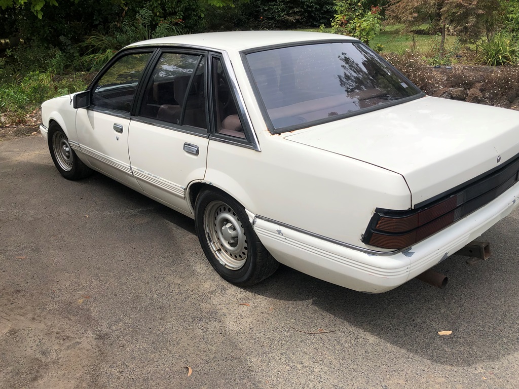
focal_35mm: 28
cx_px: 260
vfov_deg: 49.7
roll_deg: +0.4
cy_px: 194
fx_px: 420
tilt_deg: -19.0
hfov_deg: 63.4
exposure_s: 1/2024
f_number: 1.8
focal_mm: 3.99
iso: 20
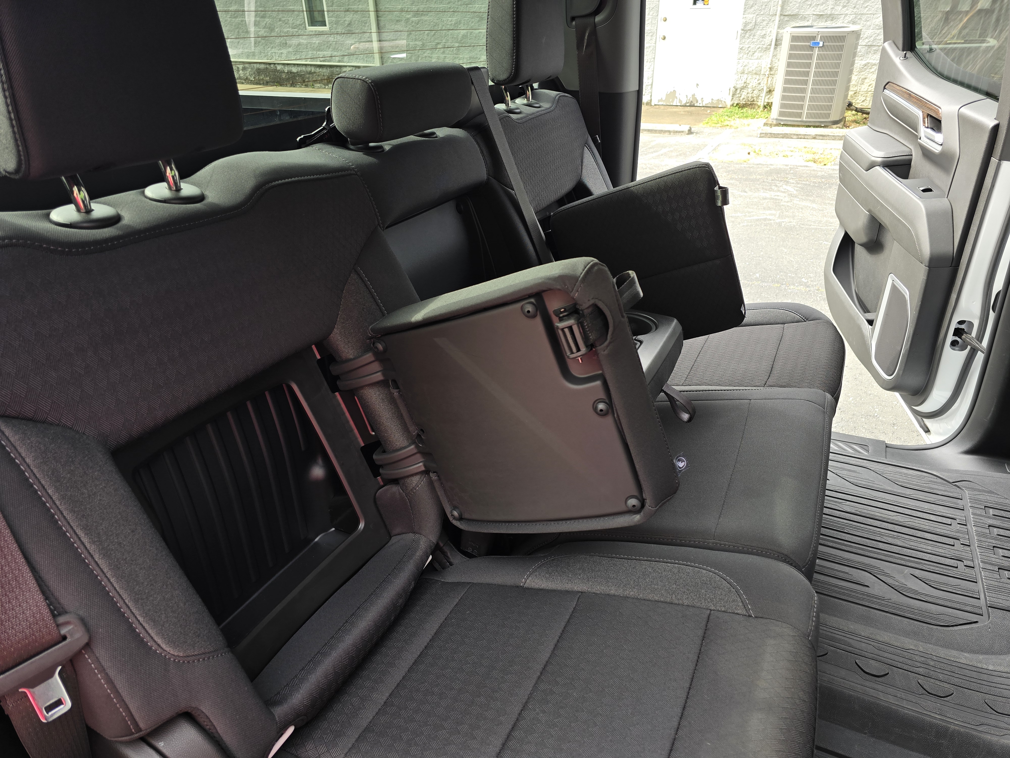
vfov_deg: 58.9
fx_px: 671
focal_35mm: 23
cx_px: 505
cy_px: 379
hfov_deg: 73.9
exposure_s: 1/180
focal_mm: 6.3
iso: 40
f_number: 1.7
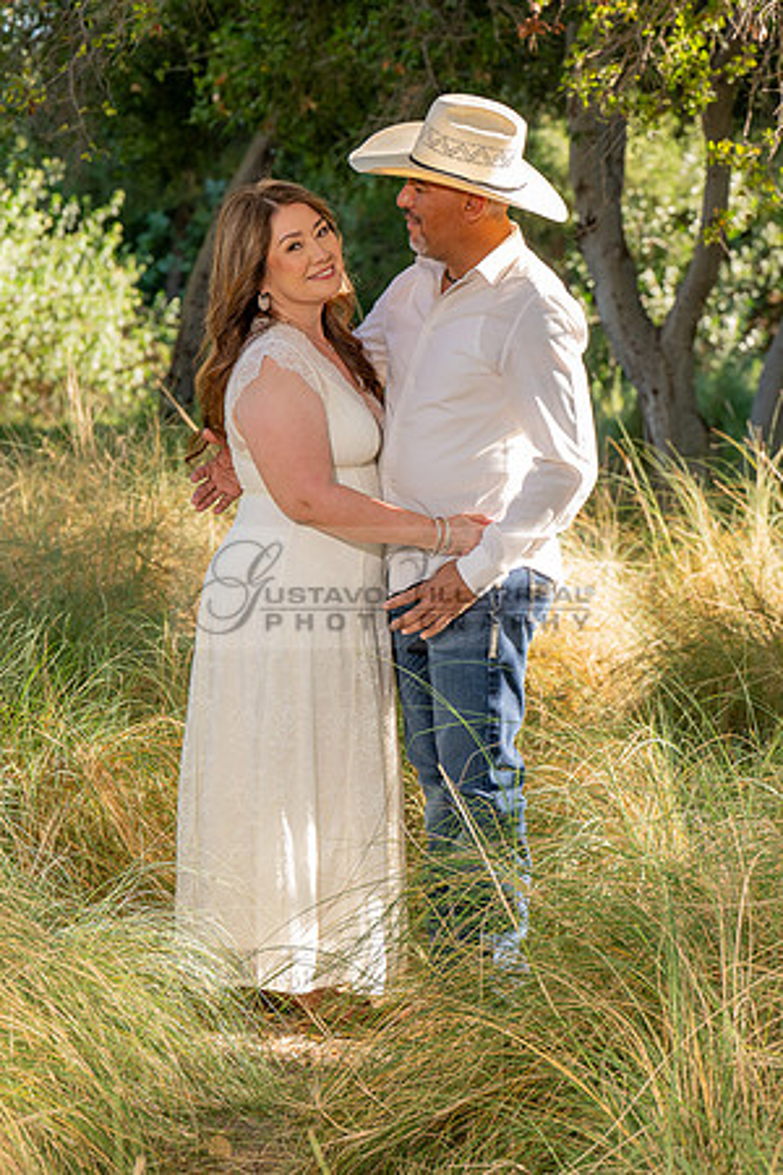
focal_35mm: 115
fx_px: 3754
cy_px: 644
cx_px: 384
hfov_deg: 11.9
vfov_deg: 17.8
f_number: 4.5
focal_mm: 70
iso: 200
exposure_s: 1/200
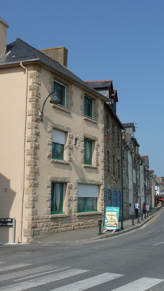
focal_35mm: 43
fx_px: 333
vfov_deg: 47.4
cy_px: 146
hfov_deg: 26.7
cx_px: 148
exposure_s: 1/500
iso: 80
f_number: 5.6
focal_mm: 4.7
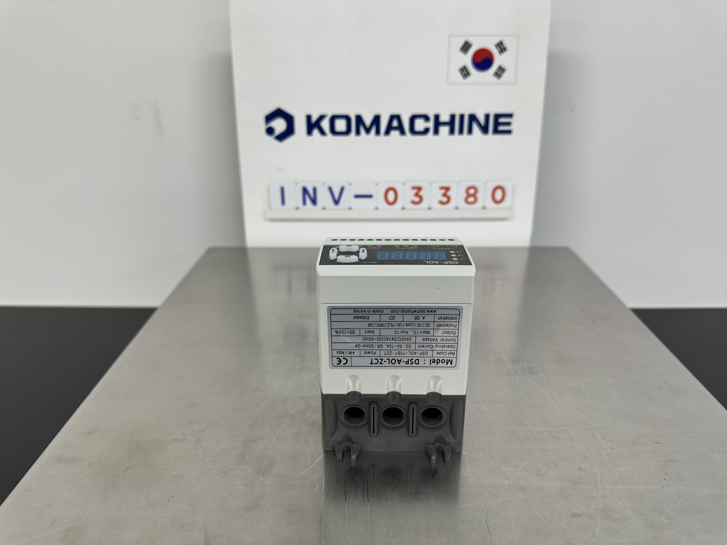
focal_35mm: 24
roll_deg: +0.2
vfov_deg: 56.8
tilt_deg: -23.8
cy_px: 272
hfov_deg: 71.6
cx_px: 364
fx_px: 504
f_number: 1.78
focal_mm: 6.86
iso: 100
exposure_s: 1/120
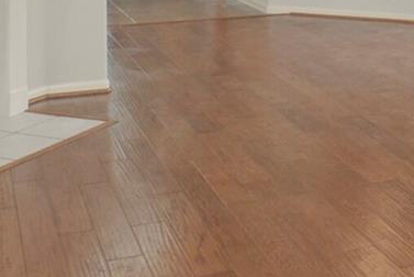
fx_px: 875
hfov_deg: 25.8
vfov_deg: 16.5
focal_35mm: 76
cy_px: -132
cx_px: 369
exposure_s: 1/10
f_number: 11
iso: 500
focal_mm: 14
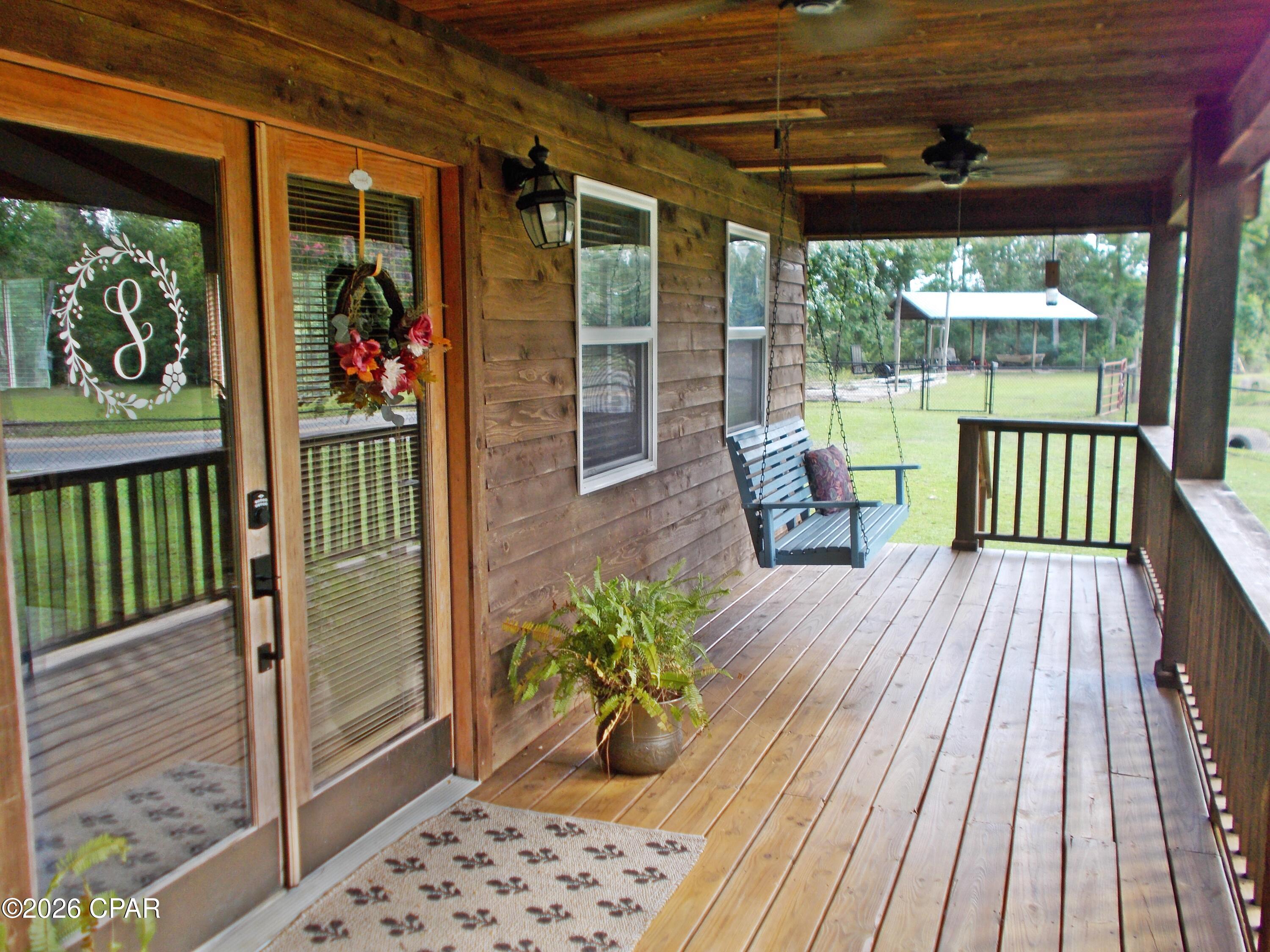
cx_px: 635
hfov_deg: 54.0
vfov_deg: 41.8
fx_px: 1247
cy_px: 476
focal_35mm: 34
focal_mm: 6
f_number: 3.6
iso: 80
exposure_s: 1/60
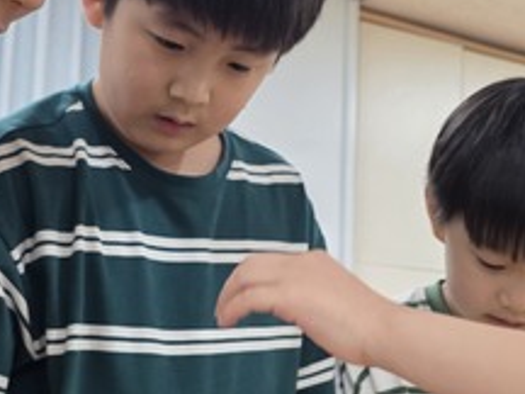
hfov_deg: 27.4
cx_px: 249
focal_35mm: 71
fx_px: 1077
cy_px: 243
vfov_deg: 20.7
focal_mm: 6.3
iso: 400
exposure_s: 1/120
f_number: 1.7
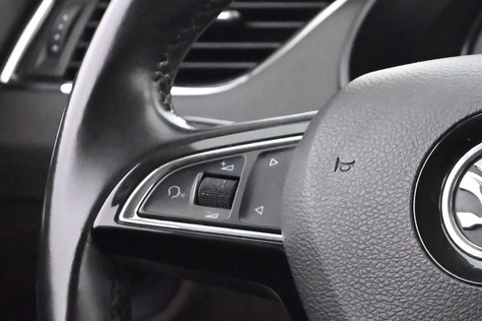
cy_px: 221
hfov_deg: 13.4
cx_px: 590
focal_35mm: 149
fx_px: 1995
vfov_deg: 9.2
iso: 14400
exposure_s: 1/60
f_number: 6
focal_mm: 45
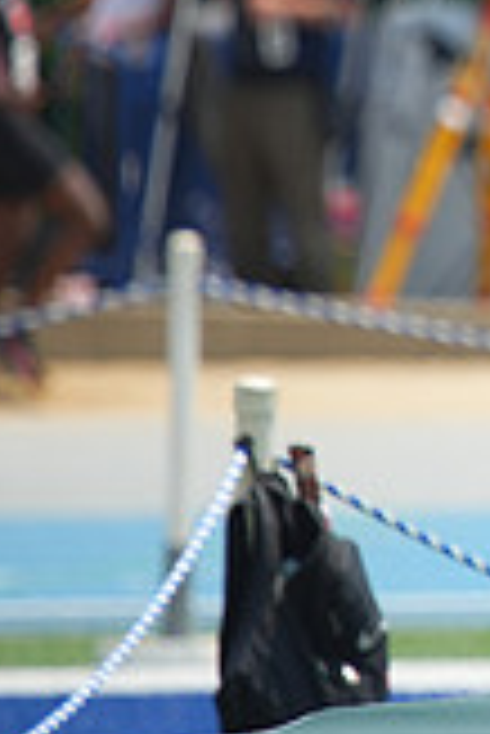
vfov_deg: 1.7
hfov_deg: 1.1
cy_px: 47
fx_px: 24589
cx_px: 1232
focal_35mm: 1207
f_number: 5.6
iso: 400
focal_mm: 340
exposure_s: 1/1600
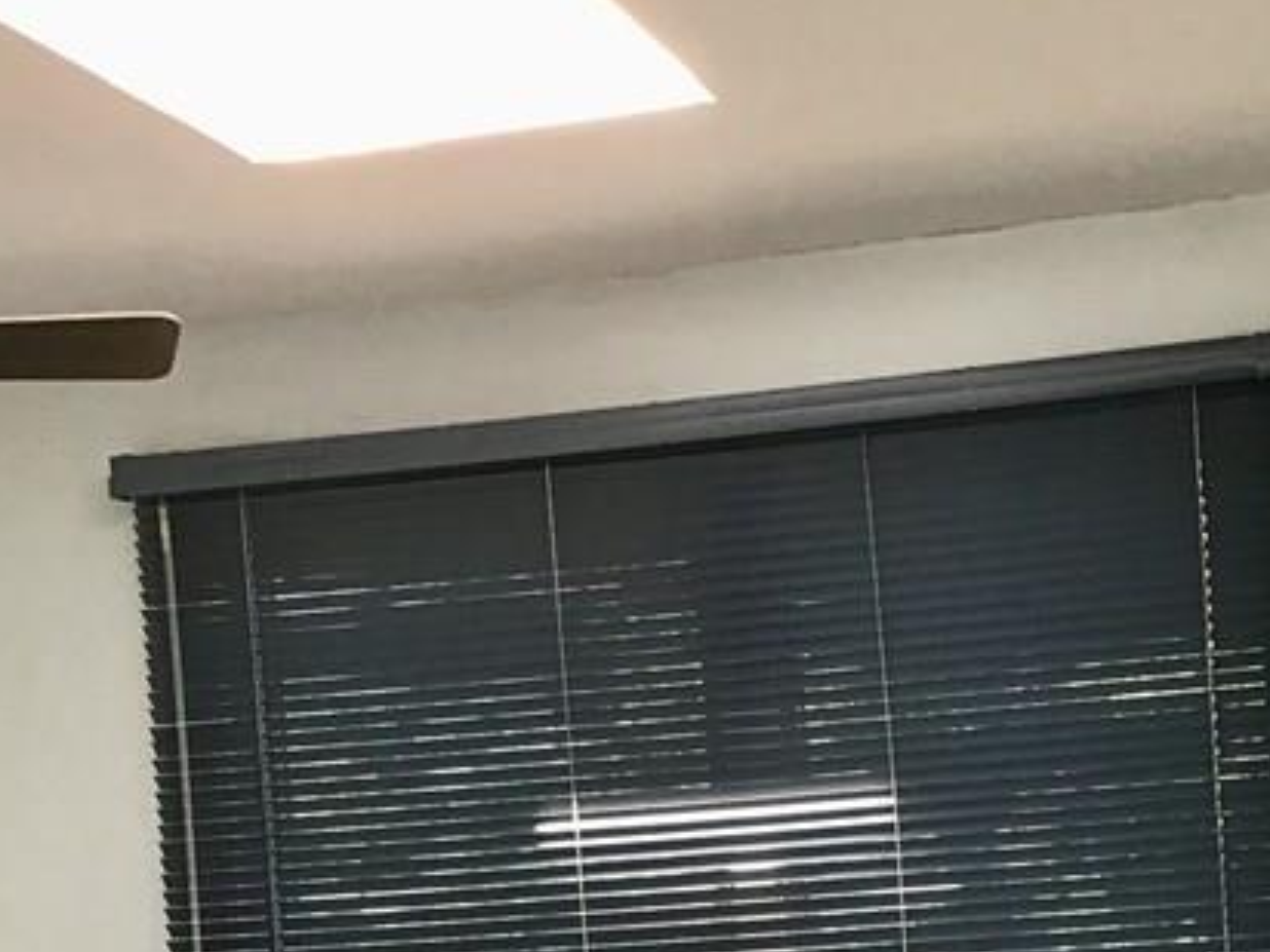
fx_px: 2825
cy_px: 1075
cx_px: 1002
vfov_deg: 18.3
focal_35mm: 77
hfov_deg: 24.9
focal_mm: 3.3
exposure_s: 1/40
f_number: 2.4
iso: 25
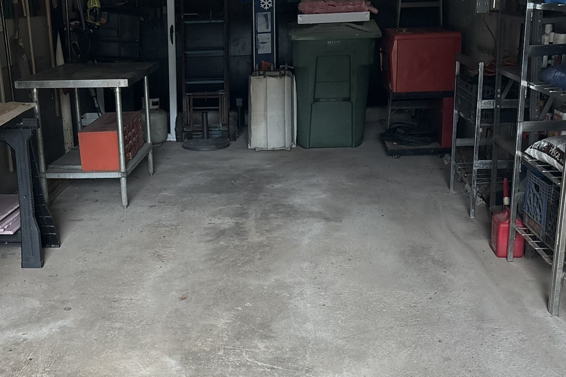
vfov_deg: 26.4
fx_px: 802
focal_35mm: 51
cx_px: 196
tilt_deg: -19.4
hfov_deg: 38.5
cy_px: 238
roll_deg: +1.9
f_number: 1.6
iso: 200
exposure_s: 1/60
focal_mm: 5.96
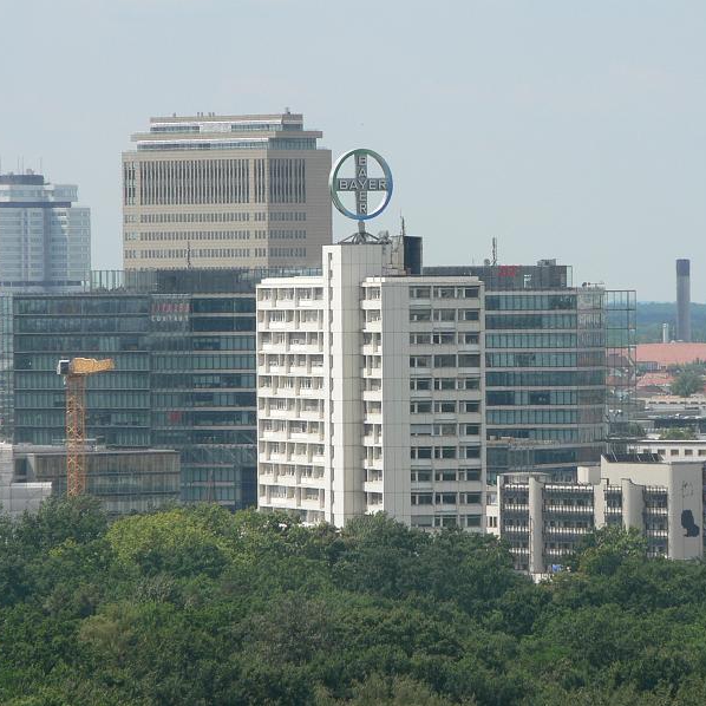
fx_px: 9414
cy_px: 353
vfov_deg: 4.3
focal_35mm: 408
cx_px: 383
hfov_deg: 4.3
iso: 80
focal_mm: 57.6
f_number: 5.6
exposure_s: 1/500
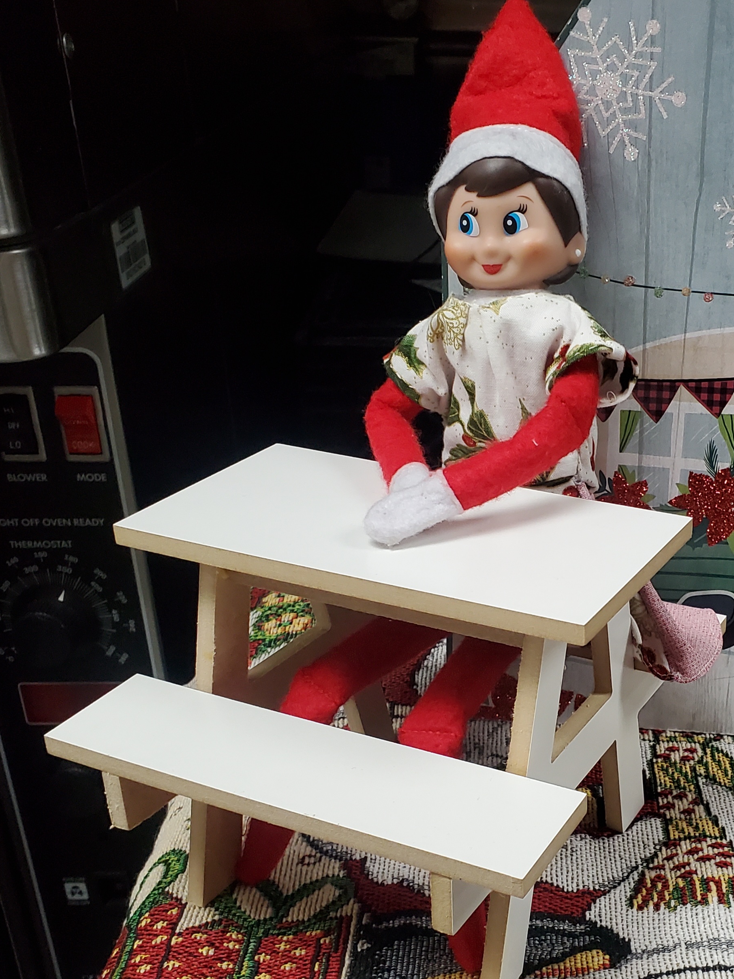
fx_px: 763
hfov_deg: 51.4
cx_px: 377
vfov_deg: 65.3
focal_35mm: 27
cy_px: 508
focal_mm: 4.3
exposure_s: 1/120
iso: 400
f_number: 2.4
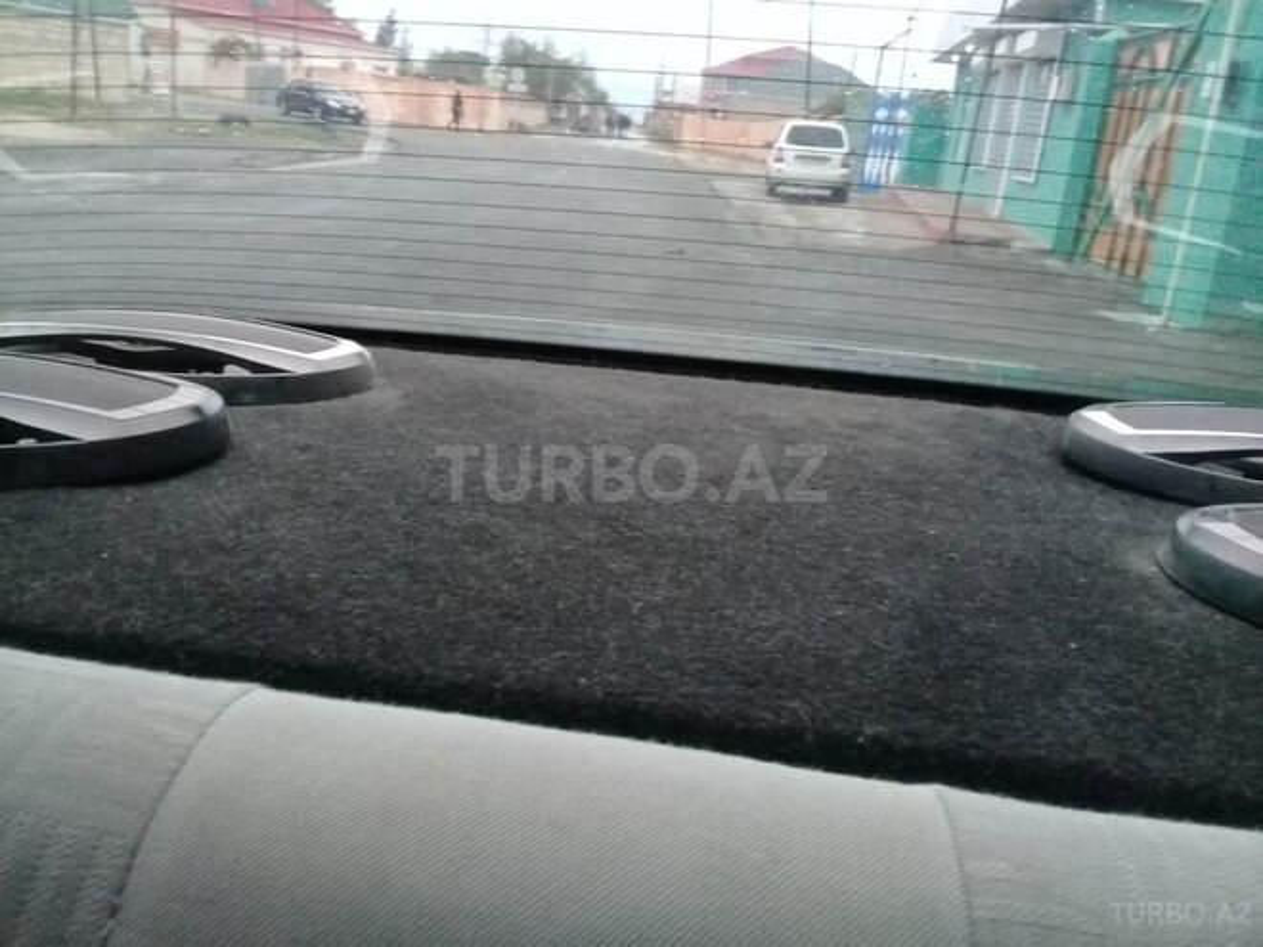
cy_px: 474
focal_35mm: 31
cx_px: 632
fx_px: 1131
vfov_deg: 45.4
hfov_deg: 58.4
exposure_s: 1/17
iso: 320
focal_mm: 3.3
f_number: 2.2
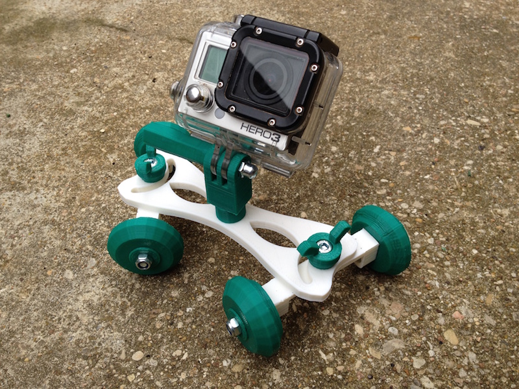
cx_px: 260
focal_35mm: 35
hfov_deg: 52.6
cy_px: 194
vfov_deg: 40.7
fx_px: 525
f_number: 2.4
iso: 50
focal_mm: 4.28
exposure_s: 1/244
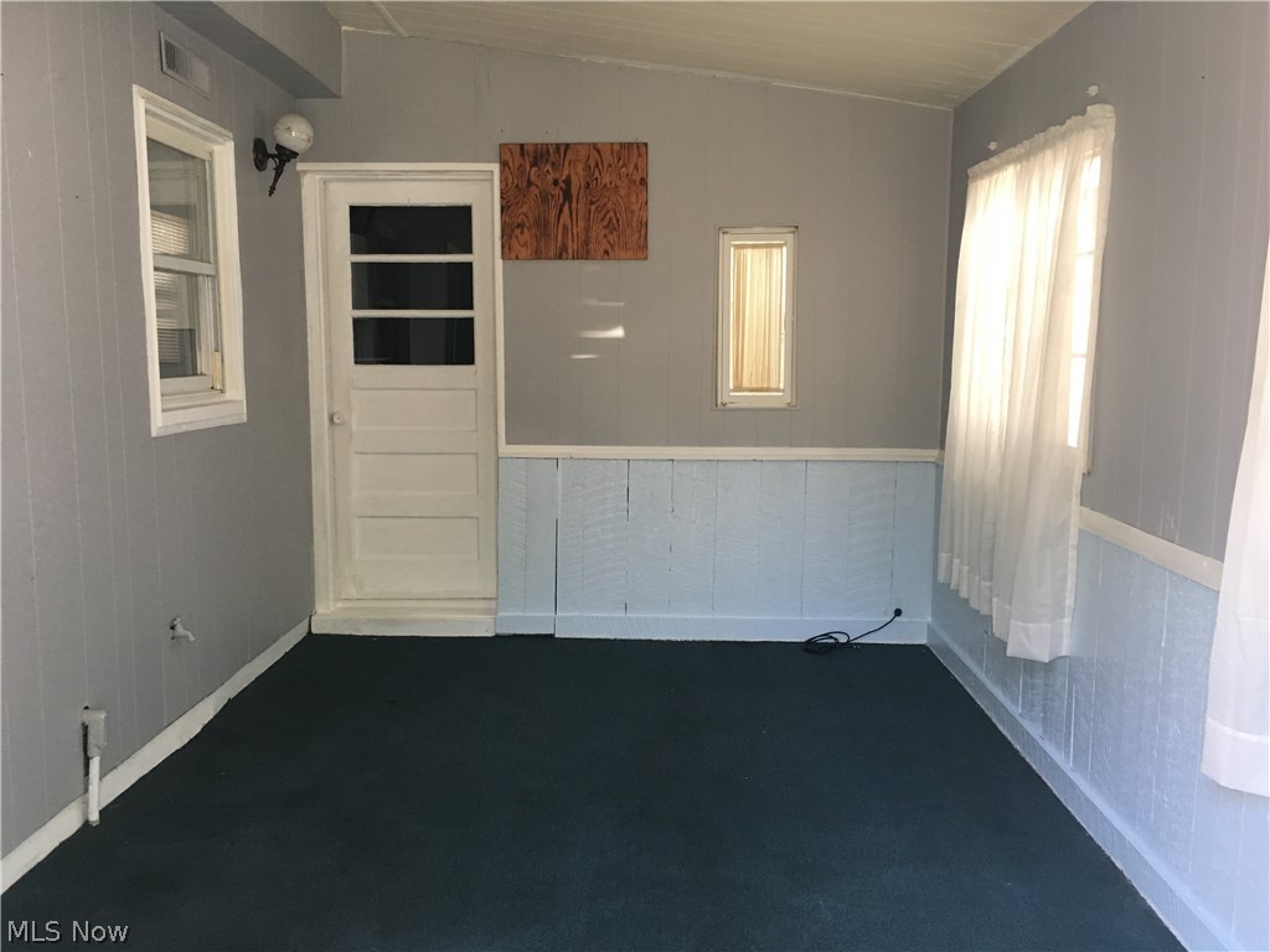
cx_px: 635
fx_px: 1064
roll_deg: +0.6
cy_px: 476
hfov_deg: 61.7
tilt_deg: -5.8
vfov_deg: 48.2
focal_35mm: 29
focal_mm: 4.15
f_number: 2.2
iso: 40
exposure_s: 1/30
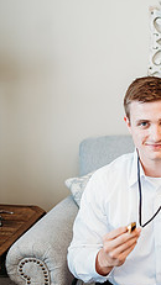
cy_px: 154
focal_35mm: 49
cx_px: 183
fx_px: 372
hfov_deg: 22.8
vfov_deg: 42.1
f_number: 2.5
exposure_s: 1/160
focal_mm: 24
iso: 400
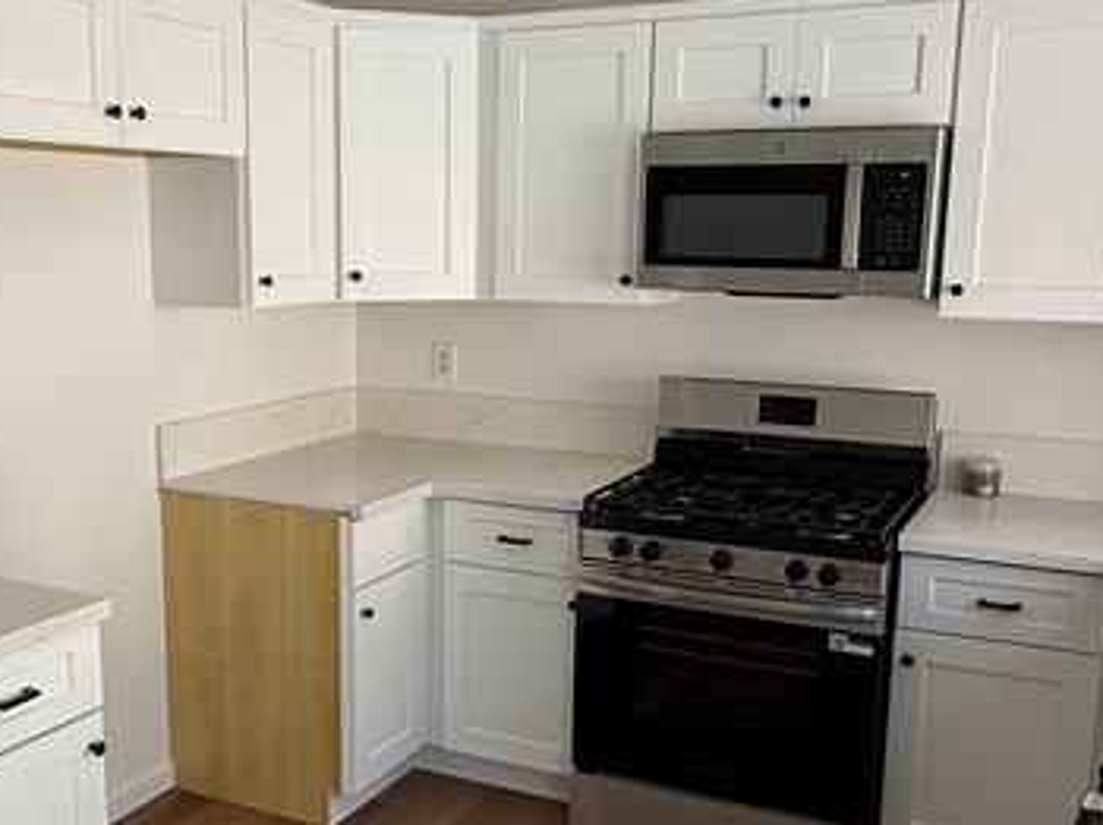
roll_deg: -0.8
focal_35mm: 41
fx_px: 1306
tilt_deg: -12.4
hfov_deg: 45.6
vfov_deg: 35.0
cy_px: 501
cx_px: 457
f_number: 2.2
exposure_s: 1/99
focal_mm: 2.22
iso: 64
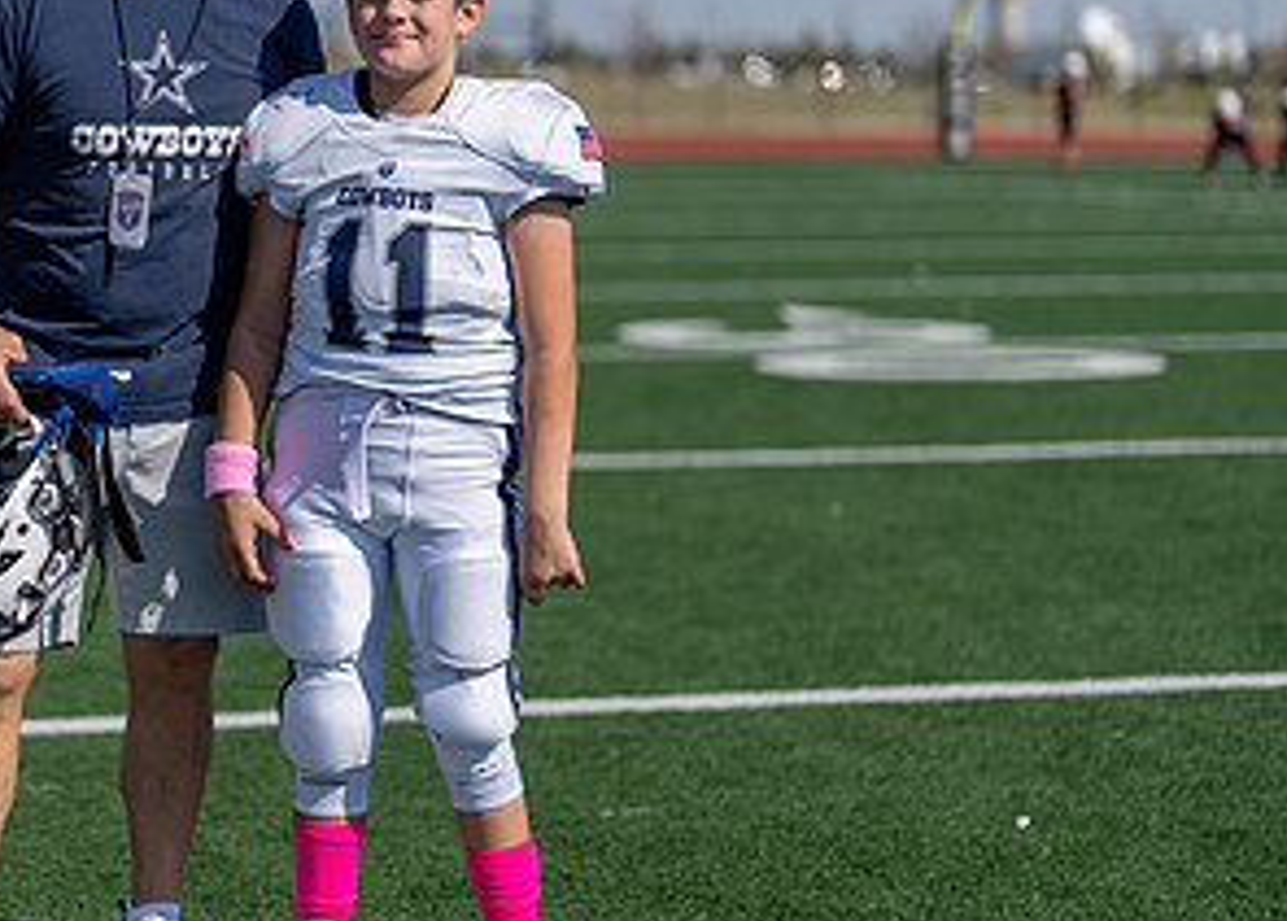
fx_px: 3767
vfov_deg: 13.9
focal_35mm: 103
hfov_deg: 19.2
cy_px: 323
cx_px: 253
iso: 100
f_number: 1.2
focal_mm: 50
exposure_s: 1/16000
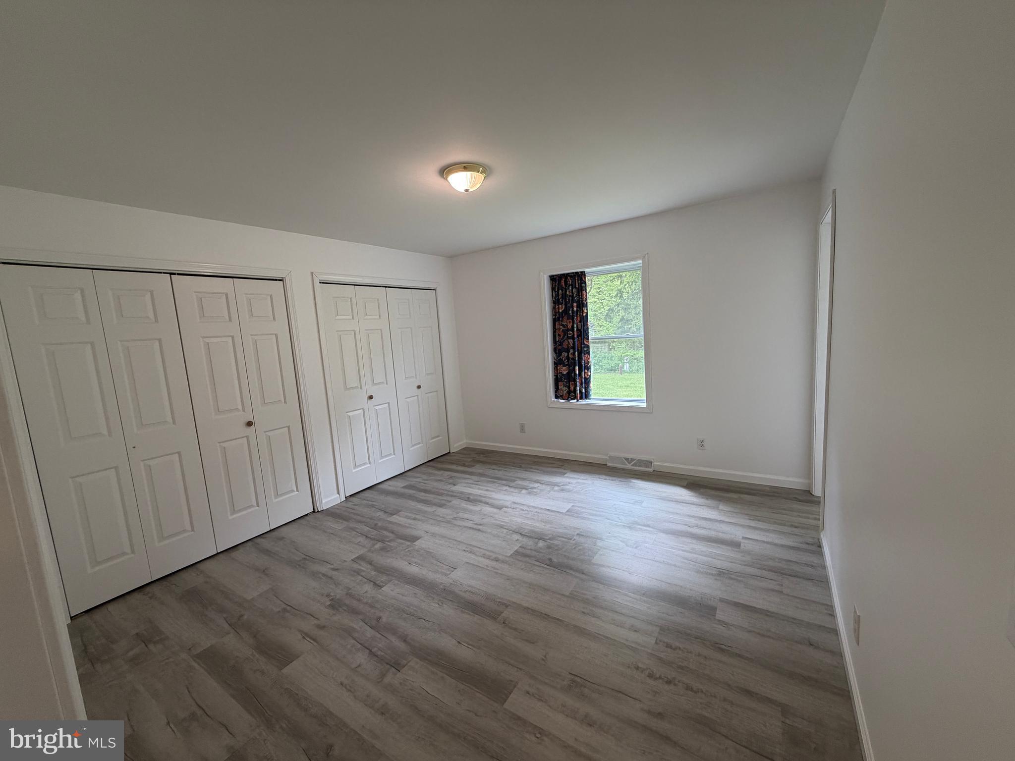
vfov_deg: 85.7
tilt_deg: -7.0
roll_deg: +4.5
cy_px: 380
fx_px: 411
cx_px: 508
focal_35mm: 14
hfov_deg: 102.1
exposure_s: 1/60
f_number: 2.2
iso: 200
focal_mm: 2.22
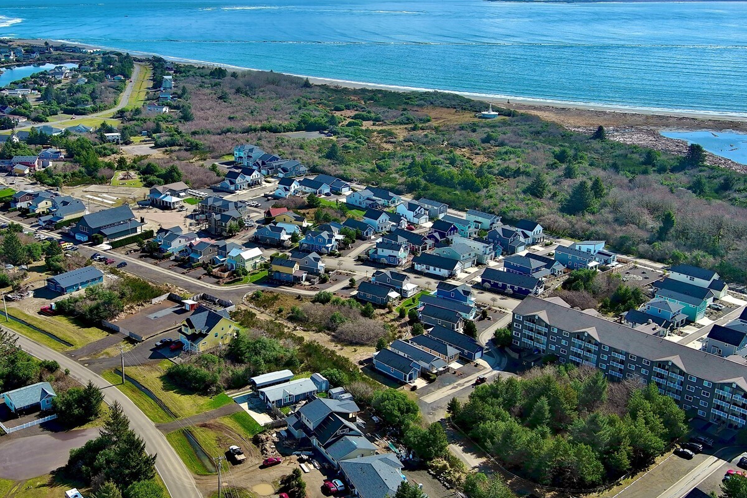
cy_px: 256
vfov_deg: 32.6
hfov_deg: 46.8
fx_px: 851
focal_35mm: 41
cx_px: 264
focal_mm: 10.57
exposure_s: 1/1282
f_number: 2.8
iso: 100
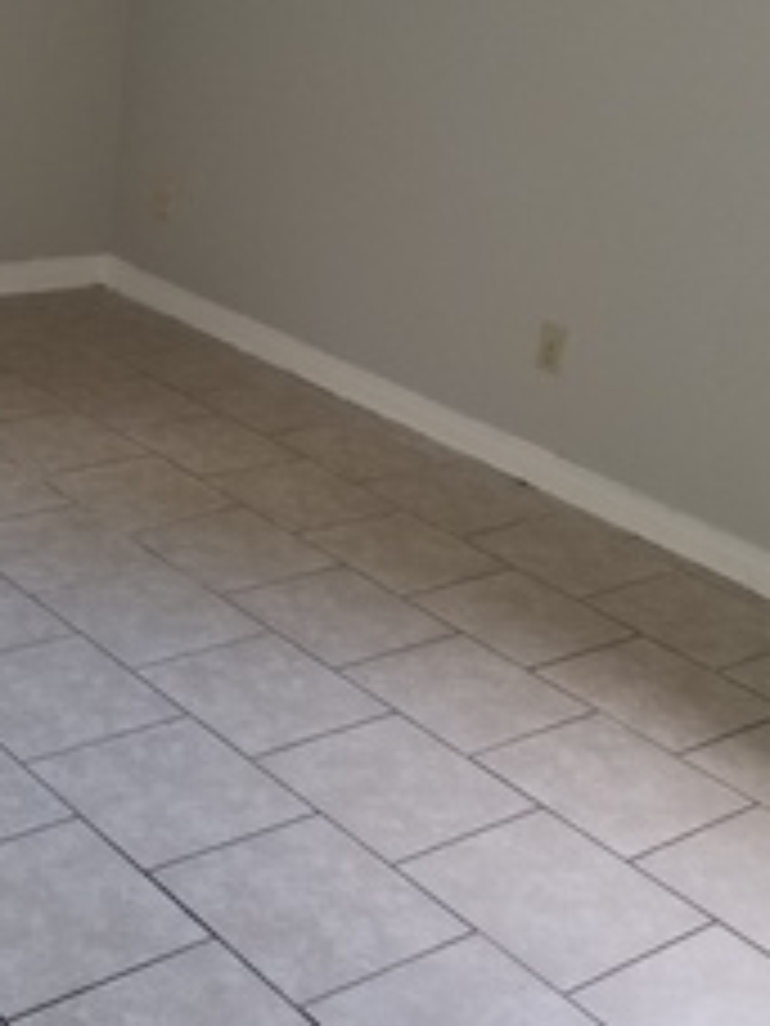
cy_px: 360
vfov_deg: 33.5
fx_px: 1691
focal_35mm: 57
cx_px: 146
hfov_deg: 25.2
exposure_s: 1/24
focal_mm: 4.25
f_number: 1.7
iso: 125
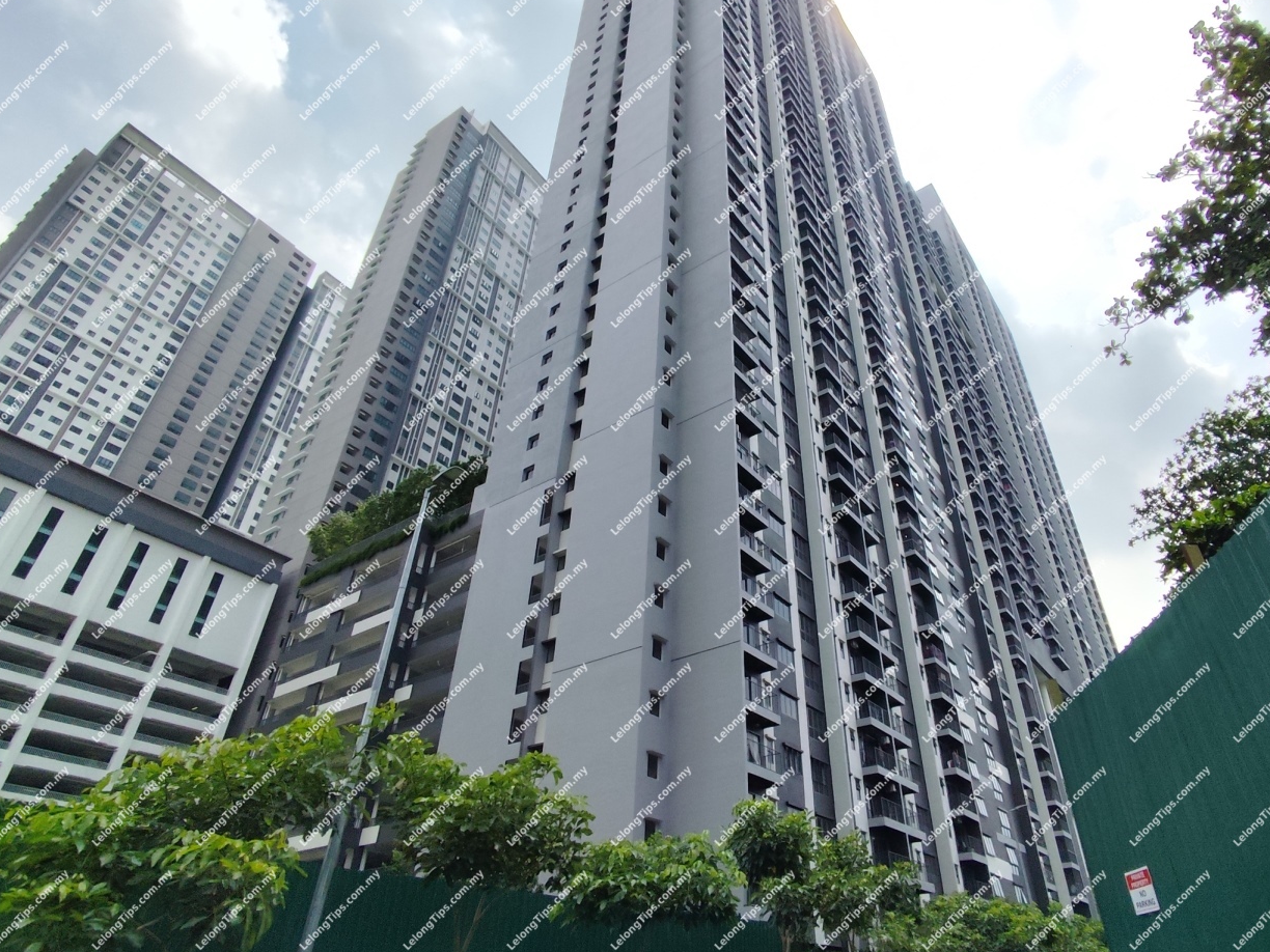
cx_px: 666
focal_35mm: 20
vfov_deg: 65.7
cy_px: 416
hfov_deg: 81.7
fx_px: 734
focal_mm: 1.65
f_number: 2.2
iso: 50
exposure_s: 1/2889
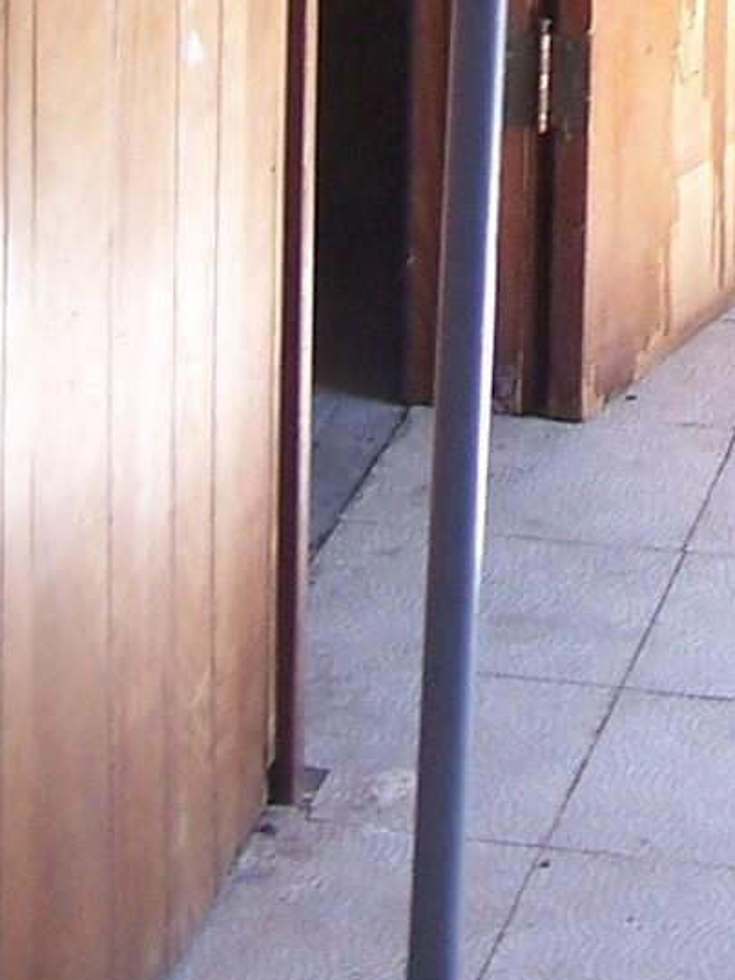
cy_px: -803
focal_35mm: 163
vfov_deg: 11.3
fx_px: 4613
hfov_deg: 9.0
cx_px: 961
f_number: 2.8
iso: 80
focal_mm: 6.3
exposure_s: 1/30
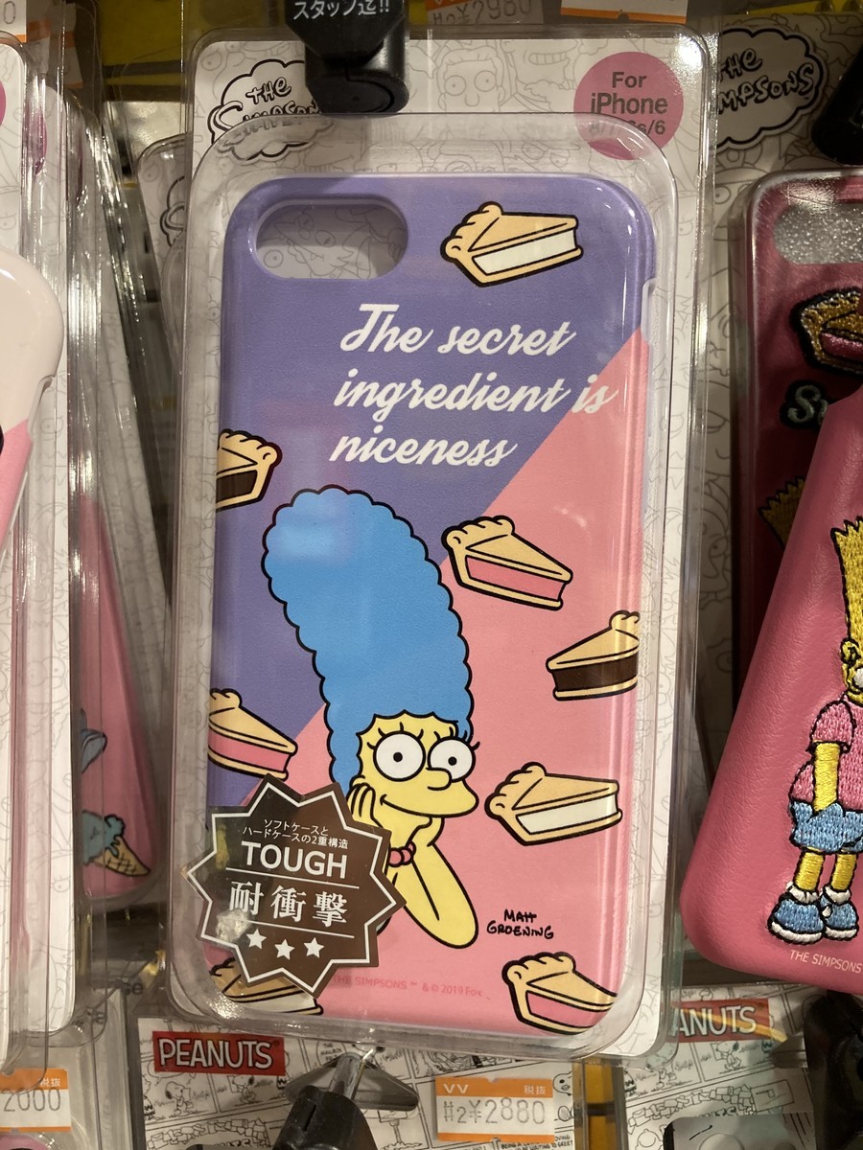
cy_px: 575
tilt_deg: -4.2
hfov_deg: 49.7
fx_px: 931
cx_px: 432
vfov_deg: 63.4
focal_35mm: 28
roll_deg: +3.7
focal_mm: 3.99
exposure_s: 1/50
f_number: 1.8
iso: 125
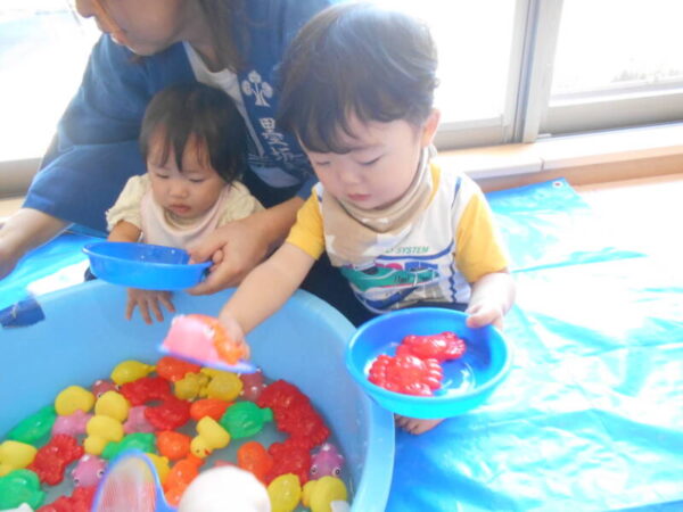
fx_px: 513
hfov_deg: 67.3
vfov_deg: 53.1
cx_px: 342
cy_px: 256
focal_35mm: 26
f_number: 3.2
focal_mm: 4.6
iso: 800
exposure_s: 1/100
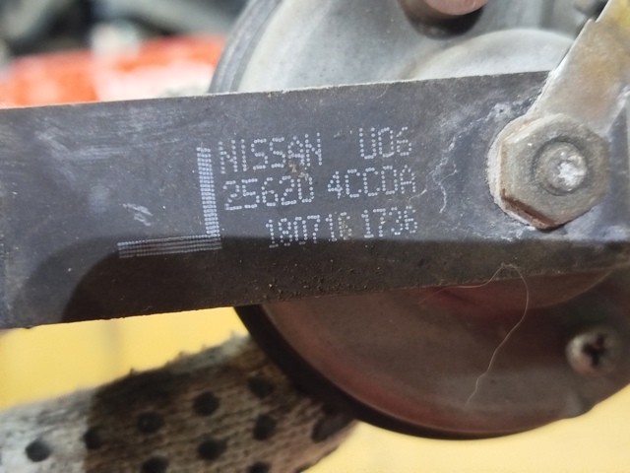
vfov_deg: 30.3
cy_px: 236
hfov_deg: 39.7
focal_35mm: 48
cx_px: 315
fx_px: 874
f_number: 1.7
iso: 500
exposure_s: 1/17
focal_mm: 5.31
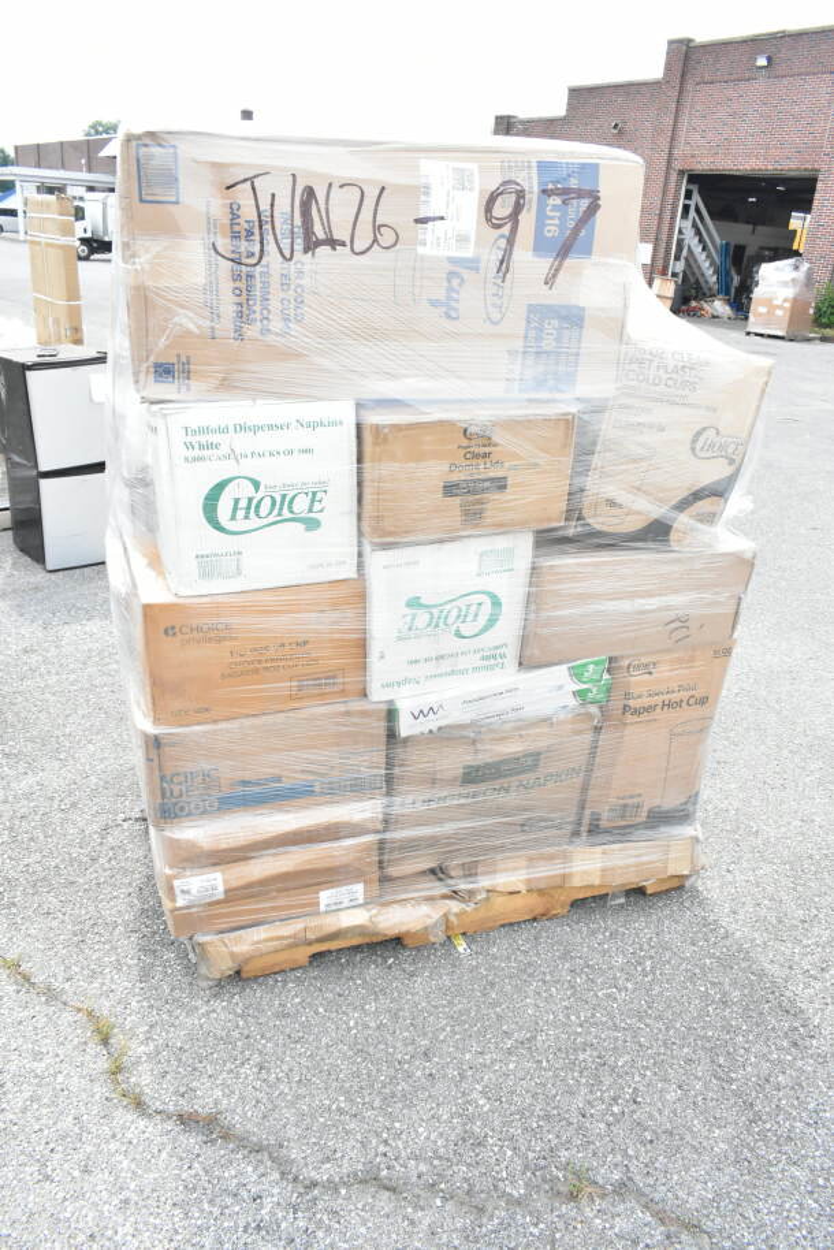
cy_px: 625
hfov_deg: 48.0
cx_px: 417
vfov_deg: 67.4
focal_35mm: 27
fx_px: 937
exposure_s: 1/500
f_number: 11
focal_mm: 18
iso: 1600
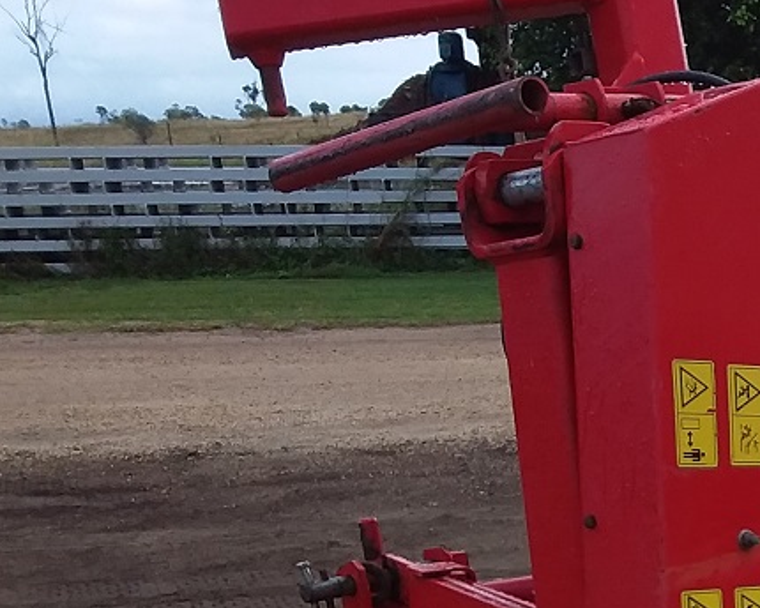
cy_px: 721
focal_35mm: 83
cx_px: 1027
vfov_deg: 17.7
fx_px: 1867
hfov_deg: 20.7
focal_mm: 2.91
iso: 40
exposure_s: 1/621
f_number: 1.9
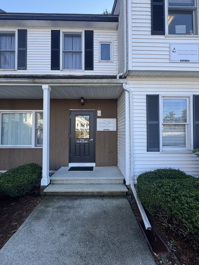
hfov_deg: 85.7
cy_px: 132
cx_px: 100
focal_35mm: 14
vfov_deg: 102.1
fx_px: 107
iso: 40
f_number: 2.2
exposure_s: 1/227
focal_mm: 2.22
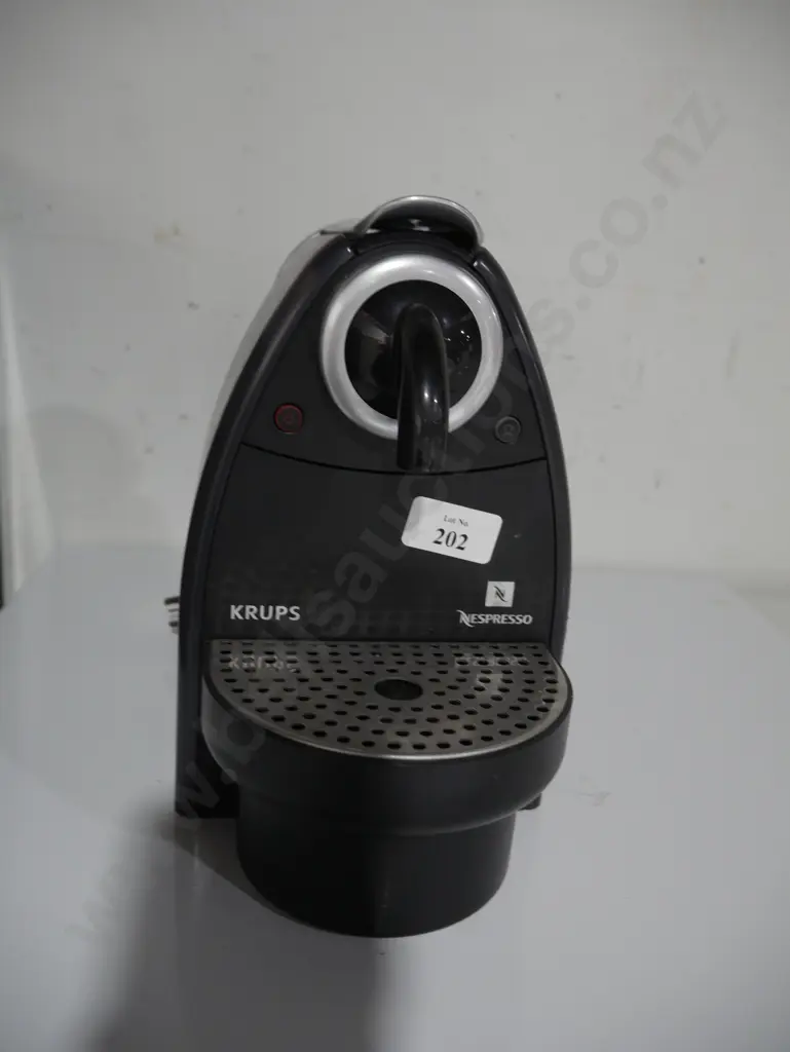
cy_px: 526
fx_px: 851
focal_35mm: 28
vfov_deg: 63.4
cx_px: 395
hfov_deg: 49.8
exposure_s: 1/60
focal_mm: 14
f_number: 3.5
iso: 400
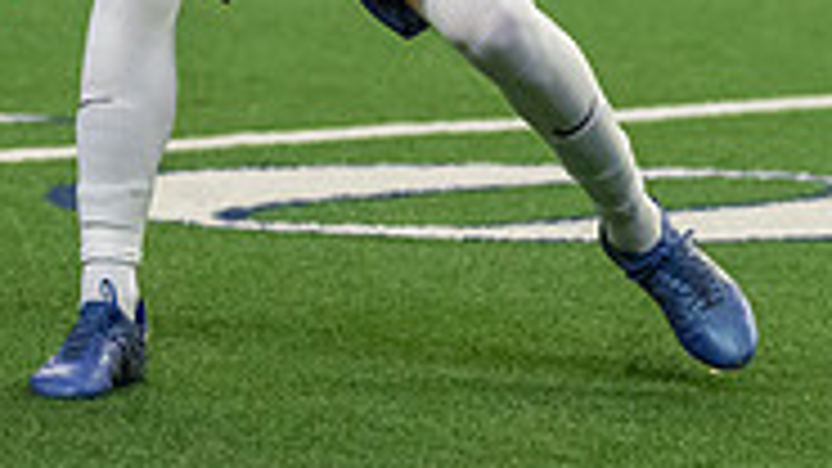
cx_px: 490
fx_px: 12926
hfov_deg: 3.7
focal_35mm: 586
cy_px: -524
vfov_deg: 2.1
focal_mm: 133
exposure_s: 1/1250
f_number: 2.8
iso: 5000
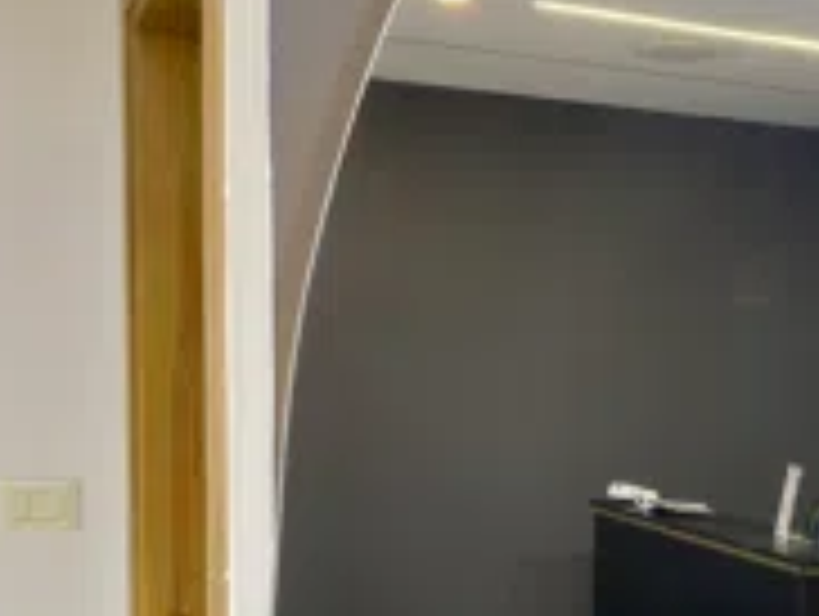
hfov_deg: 32.8
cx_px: 652
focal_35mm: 57
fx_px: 1350
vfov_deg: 25.1
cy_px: 531
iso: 100
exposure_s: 1/50
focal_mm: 4.25
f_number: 1.8
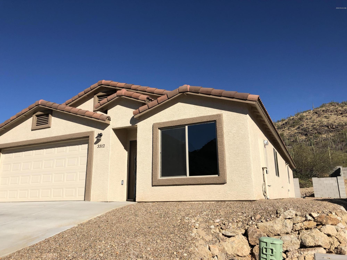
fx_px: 281
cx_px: 174
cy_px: 130
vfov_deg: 49.7
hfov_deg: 63.4
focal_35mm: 28
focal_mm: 4
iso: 25
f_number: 1.8
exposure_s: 1/3690
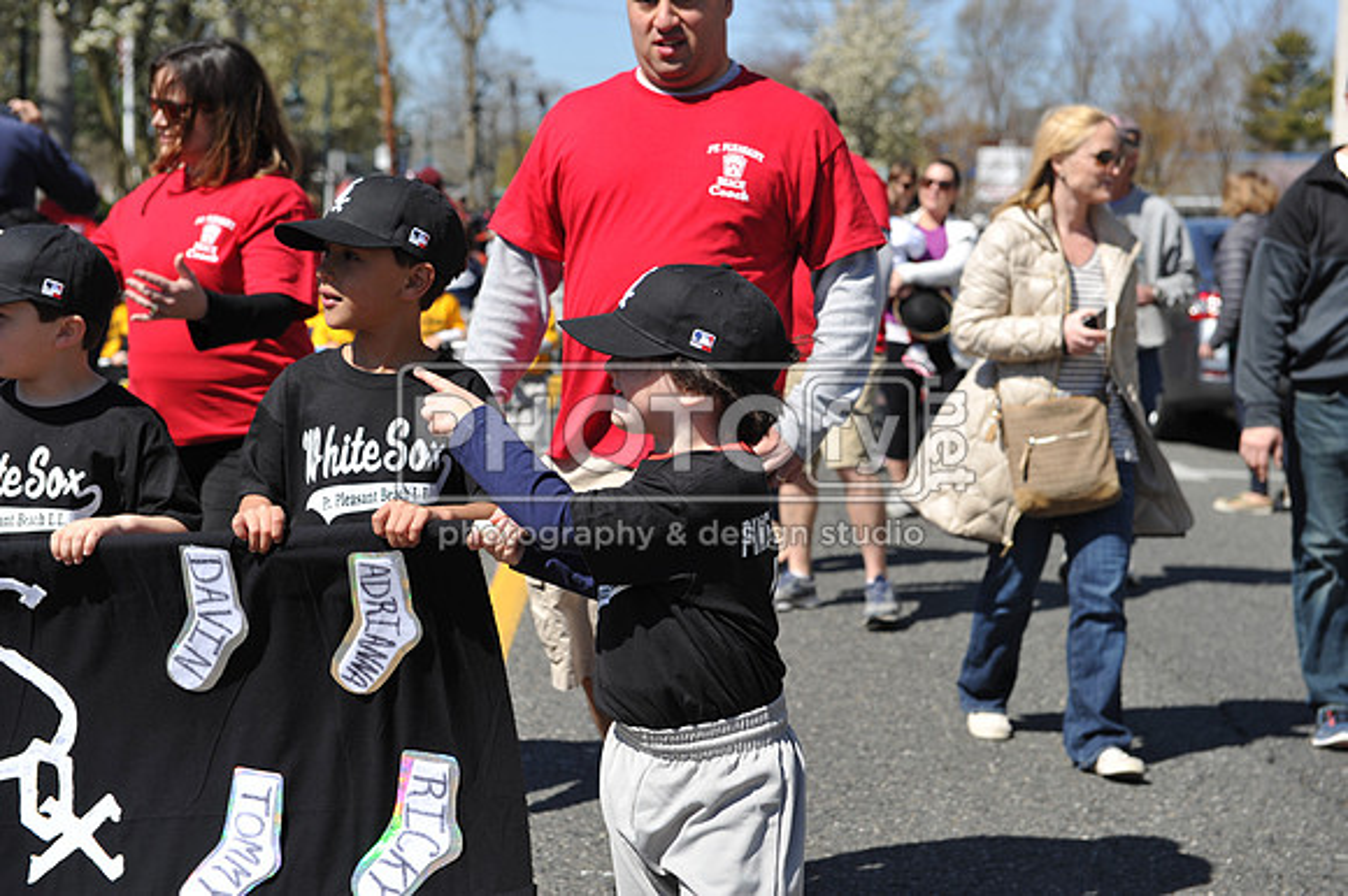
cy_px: 448
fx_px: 2620
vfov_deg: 19.4
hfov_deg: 28.9
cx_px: 674
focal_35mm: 70
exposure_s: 1/800
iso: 200
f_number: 5
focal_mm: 70
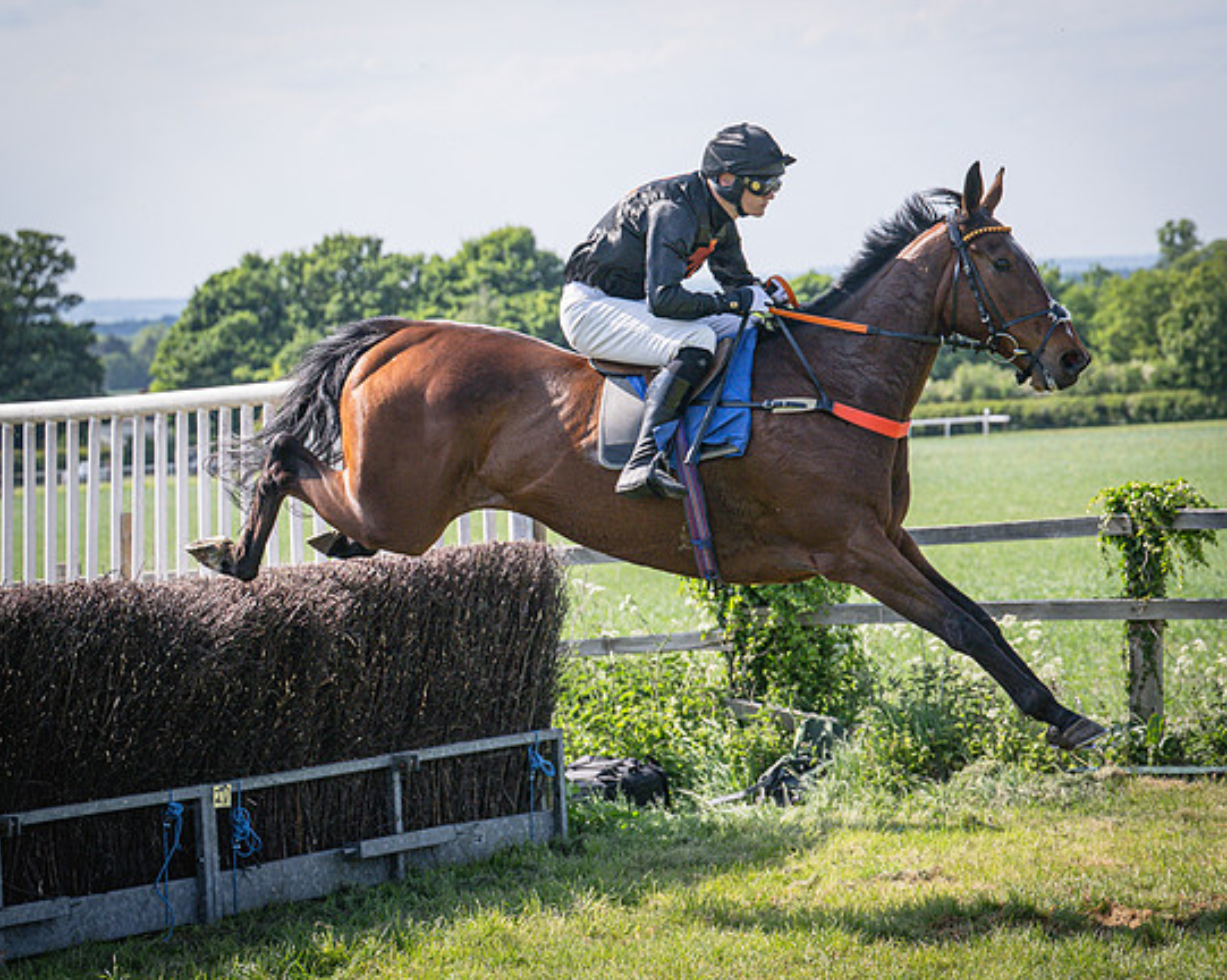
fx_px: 4427
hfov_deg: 15.8
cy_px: 453
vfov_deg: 12.6
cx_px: 763
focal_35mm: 122
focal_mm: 70
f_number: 4
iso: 400
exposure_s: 1/3200
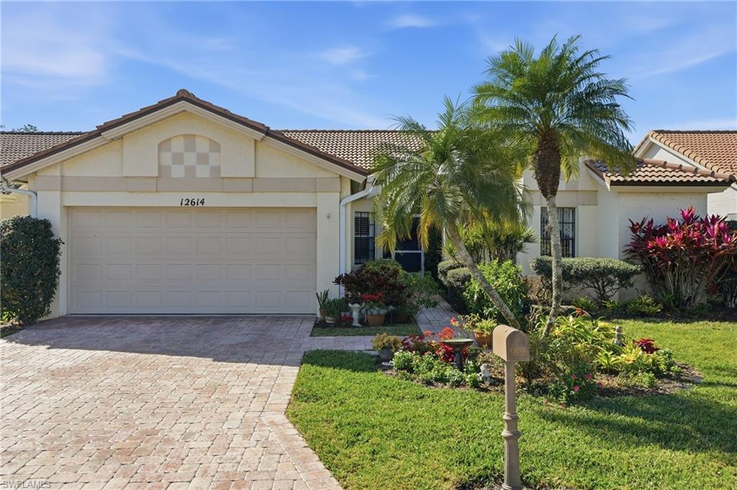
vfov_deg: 42.3
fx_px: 634
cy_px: 245
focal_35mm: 31
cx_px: 368
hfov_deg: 60.3
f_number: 9
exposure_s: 1/3200
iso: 400
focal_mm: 31
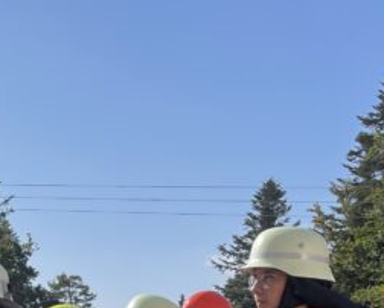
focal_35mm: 103
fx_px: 1171
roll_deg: -0.7
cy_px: 457
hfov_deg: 17.3
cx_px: -140
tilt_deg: -4.8
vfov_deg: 14.1
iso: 32
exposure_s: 1/3003
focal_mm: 5.1
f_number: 1.6
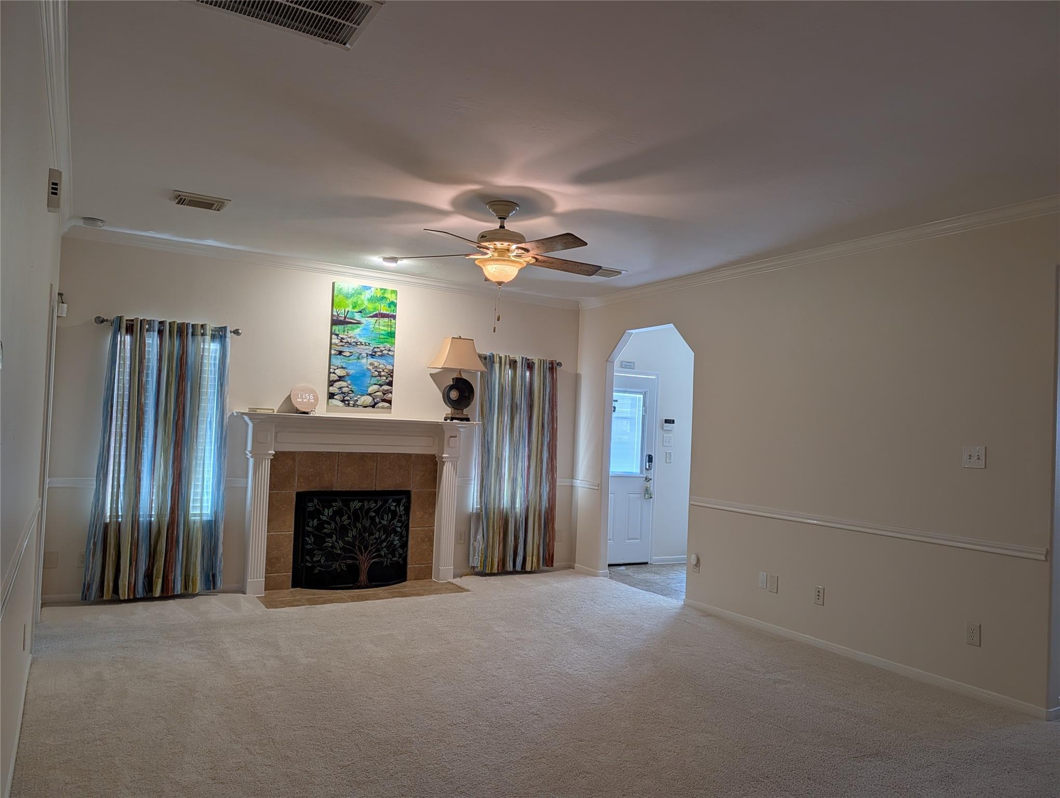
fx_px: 736
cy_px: 399
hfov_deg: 71.5
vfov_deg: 56.9
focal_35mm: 24
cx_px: 530
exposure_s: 1/120
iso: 43
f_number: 1.68
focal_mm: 6.9
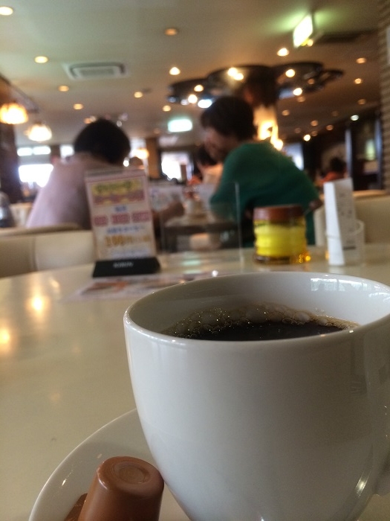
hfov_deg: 46.8
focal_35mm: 30
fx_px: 451
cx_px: 195
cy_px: 260
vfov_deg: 60.0
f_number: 2.2
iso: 200
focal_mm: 4.12
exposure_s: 1/30
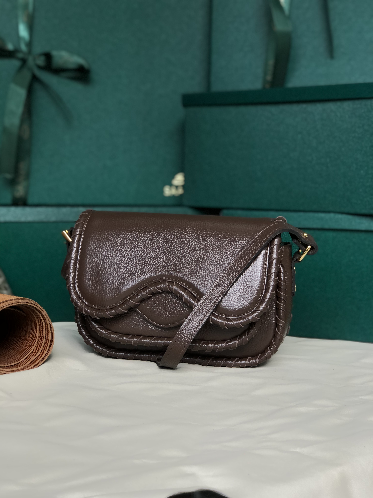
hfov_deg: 25.7
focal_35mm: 57
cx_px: 186
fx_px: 819
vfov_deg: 33.8
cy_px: 249
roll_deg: -0.4
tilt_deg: -3.6
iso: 20
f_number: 2.8
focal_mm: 6.6
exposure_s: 1/40
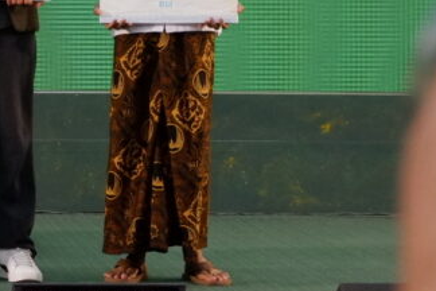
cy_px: -69
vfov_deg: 5.8
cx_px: -175
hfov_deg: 8.5
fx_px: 2870
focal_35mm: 237
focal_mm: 50
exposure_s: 1/90
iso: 3200
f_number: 5.6
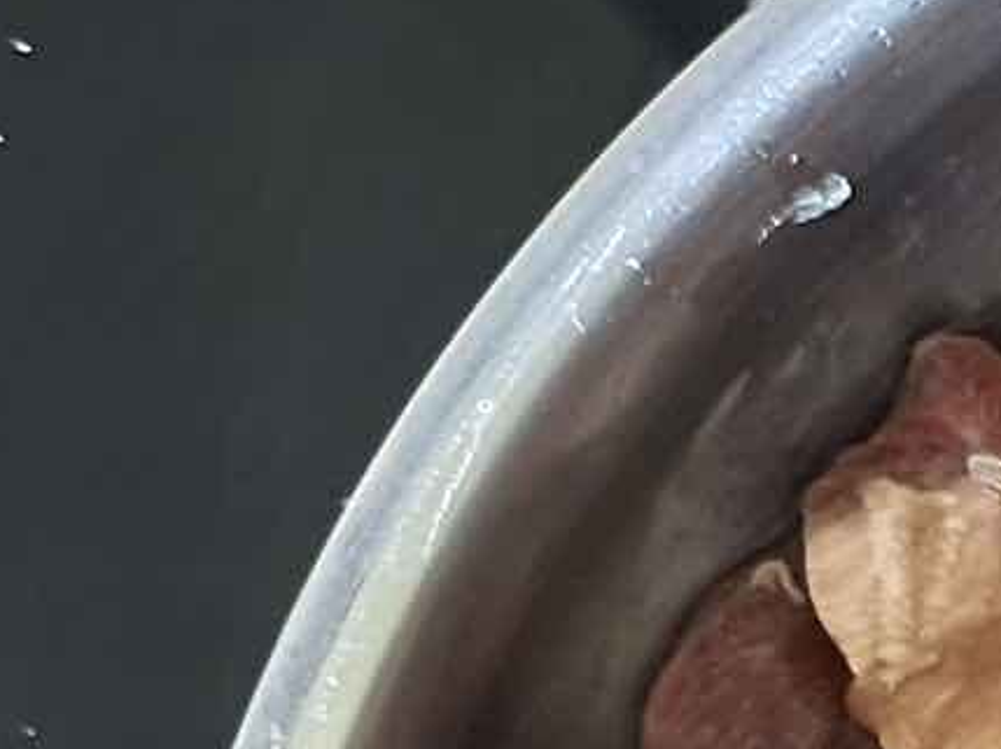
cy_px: 1405
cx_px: 2100
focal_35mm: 215
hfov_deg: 8.6
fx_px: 6212
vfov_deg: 6.7
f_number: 1.78
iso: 640
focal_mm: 6.86
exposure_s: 1/30
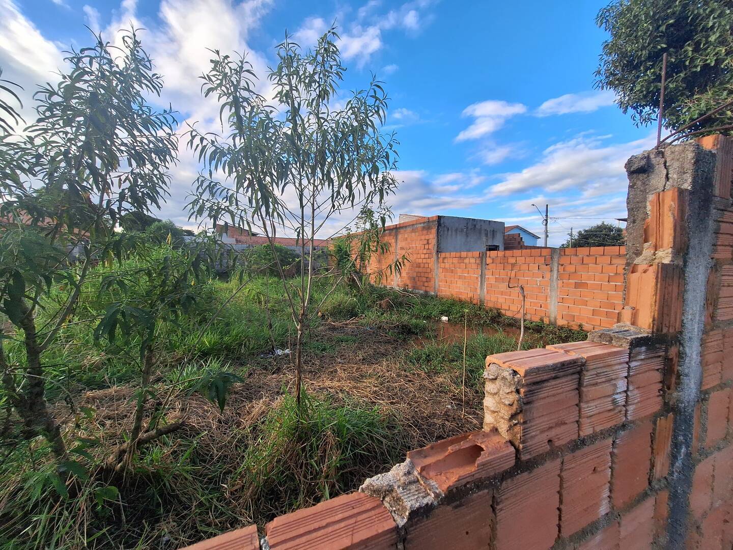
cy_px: 275
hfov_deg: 106.2
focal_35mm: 13
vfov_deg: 89.9
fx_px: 275
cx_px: 366
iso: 40
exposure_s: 1/739
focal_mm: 1.74
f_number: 2.2
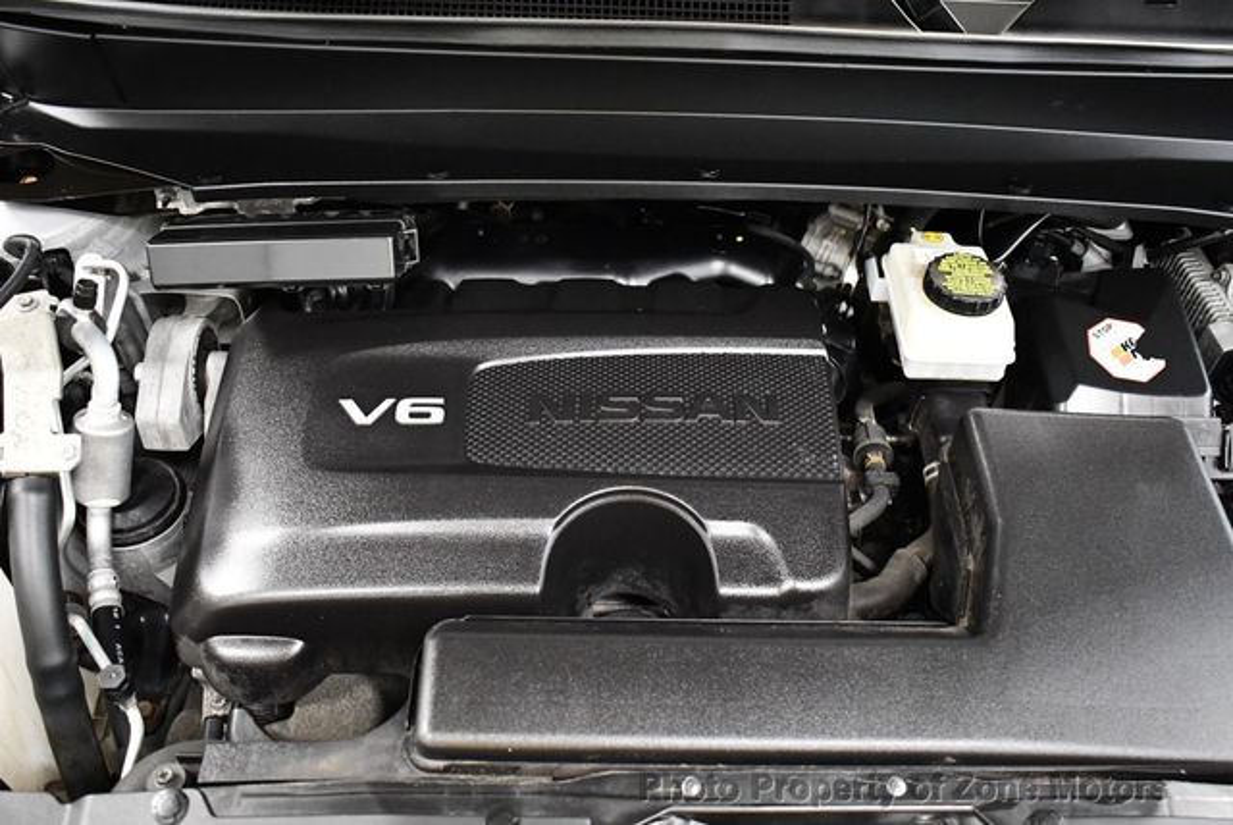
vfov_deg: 36.9
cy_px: 412
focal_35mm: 36
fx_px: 1234
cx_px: 616
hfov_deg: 53.1
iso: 3600
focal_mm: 18
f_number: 3.5
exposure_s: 1/60
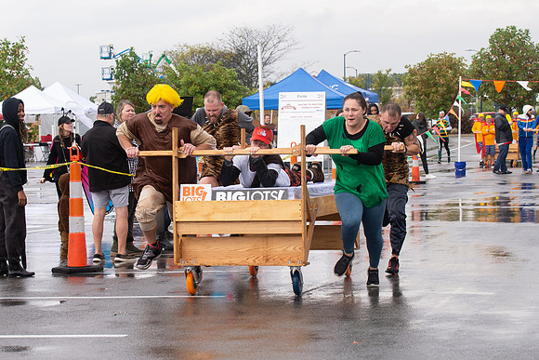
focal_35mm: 118
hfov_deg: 17.3
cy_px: 220
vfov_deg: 11.6
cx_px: 270
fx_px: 1770
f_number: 7.1
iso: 400
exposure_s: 1/400
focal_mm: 70
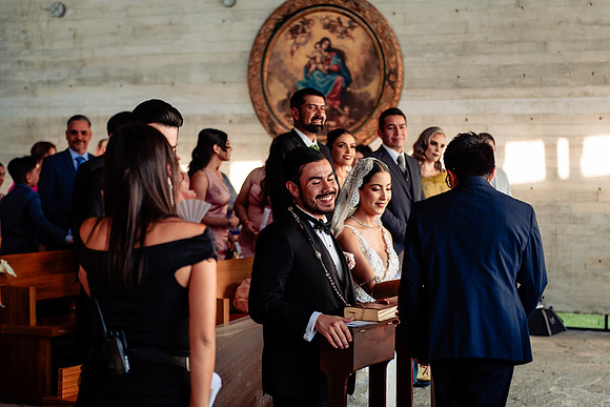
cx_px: 320
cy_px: 193
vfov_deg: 18.2
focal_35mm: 75
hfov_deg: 27.0
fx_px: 1270
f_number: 3.2
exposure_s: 1/320
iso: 500
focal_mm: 70
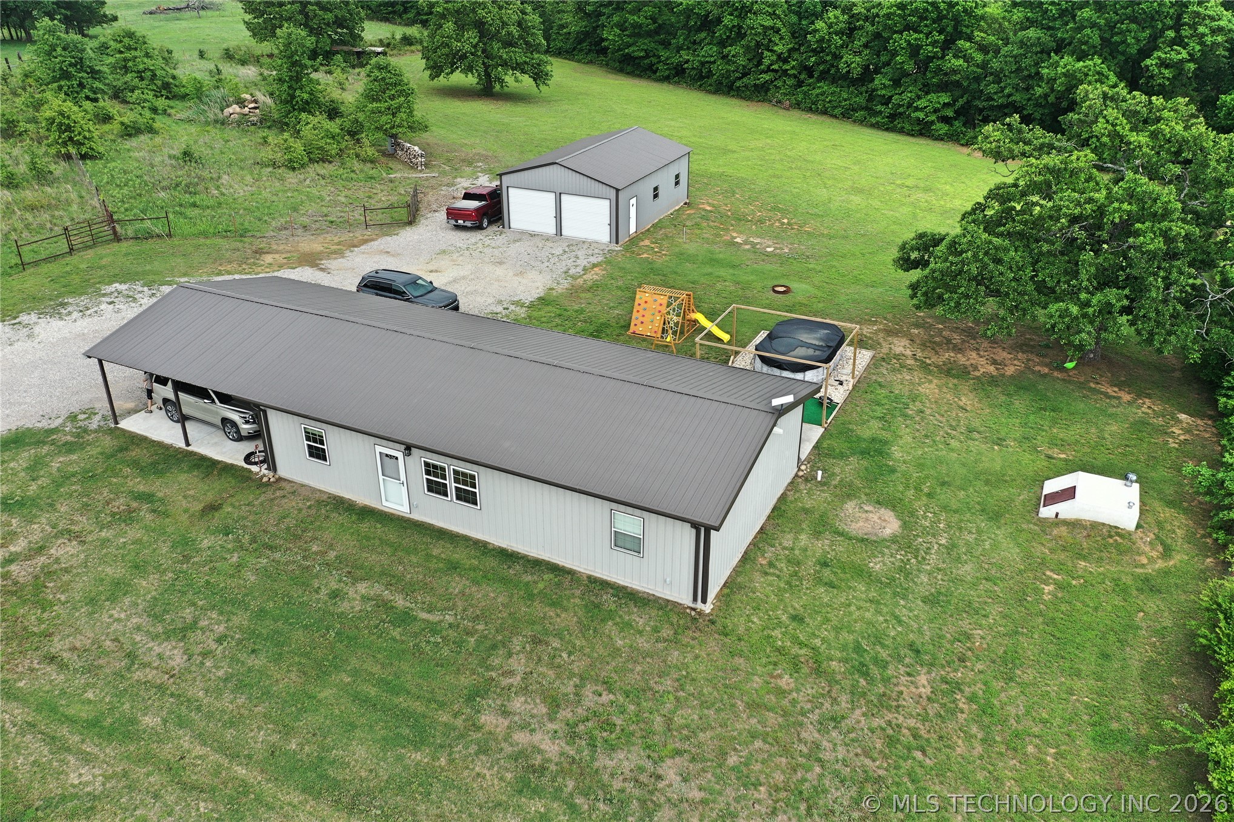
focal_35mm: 28
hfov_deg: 65.5
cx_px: 617
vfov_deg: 46.4
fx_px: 960
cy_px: 411
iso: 200
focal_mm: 10.26
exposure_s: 1/30
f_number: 4.5
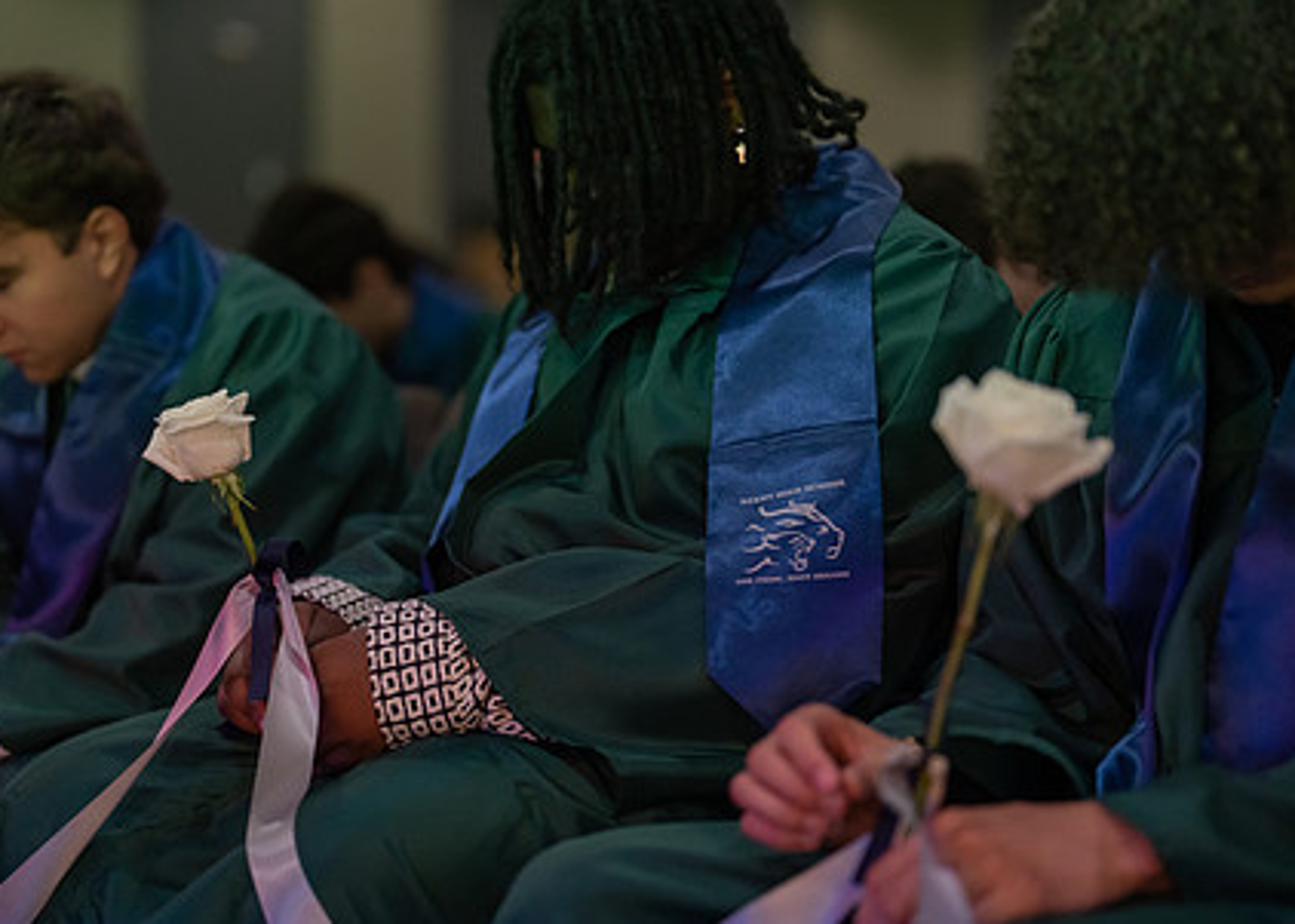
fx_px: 2684
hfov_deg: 27.1
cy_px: 460
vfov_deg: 19.5
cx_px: 601
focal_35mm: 73
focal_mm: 50
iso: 1000
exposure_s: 1/400
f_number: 1.2
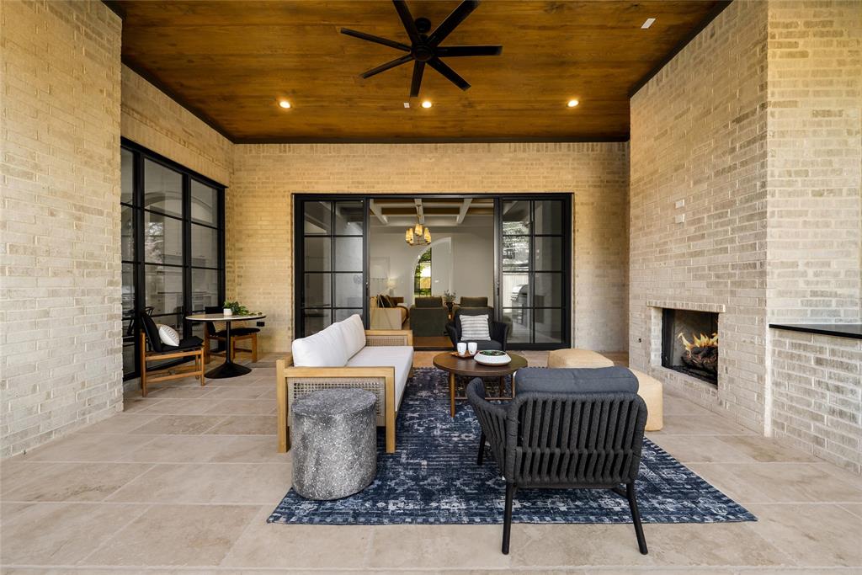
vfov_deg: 81.2
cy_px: 288
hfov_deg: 104.2
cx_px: 431
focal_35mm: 14
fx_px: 335
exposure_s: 1/160
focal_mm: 14
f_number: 8
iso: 1600
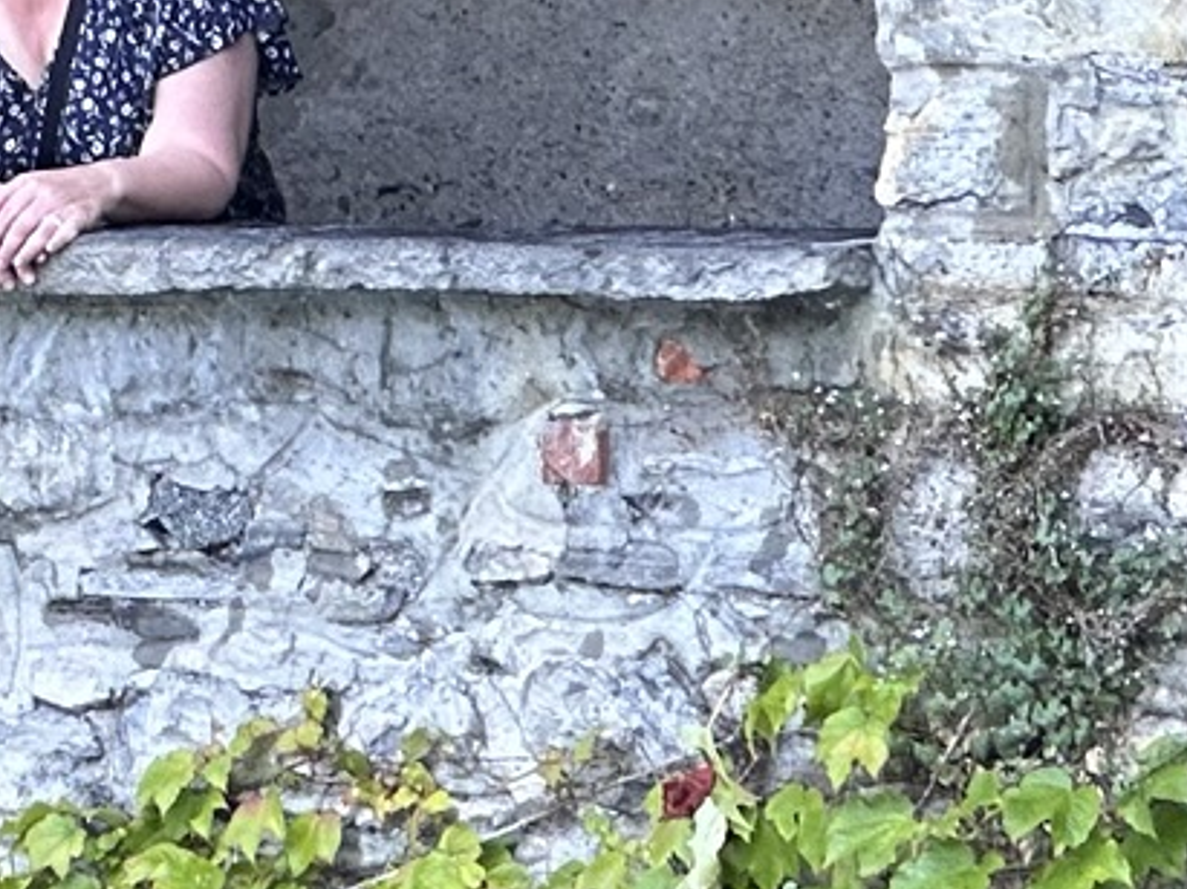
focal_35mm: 375
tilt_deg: +1.8
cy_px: -248
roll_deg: -0.2
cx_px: -1253
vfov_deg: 4.0
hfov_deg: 5.2
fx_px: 12855
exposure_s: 1/99
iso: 64
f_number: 2.8
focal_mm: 9
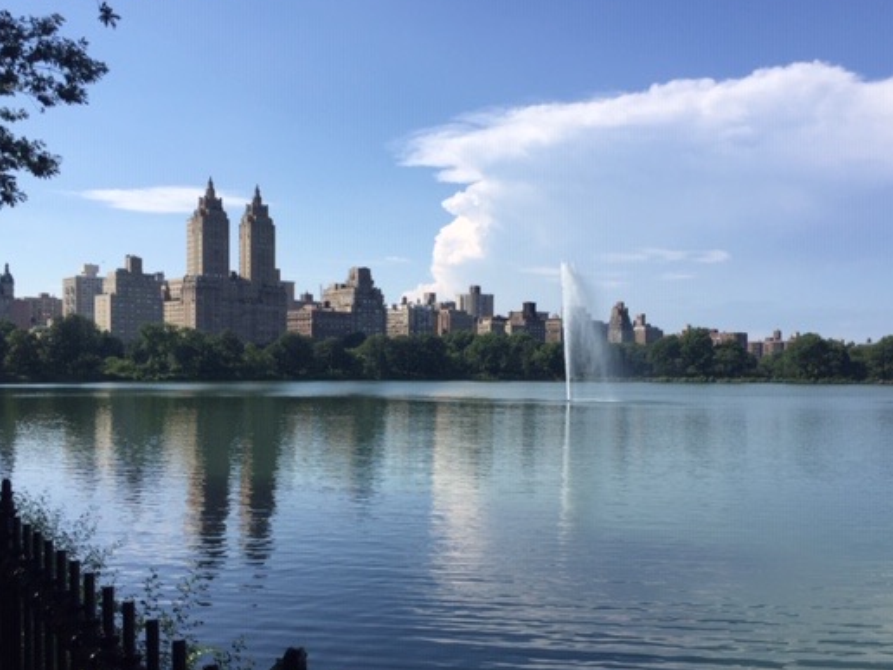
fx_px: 929
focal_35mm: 36
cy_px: 390
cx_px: 462
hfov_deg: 51.3
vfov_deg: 39.5
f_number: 2.2
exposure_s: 1/2198
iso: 32
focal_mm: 4.15
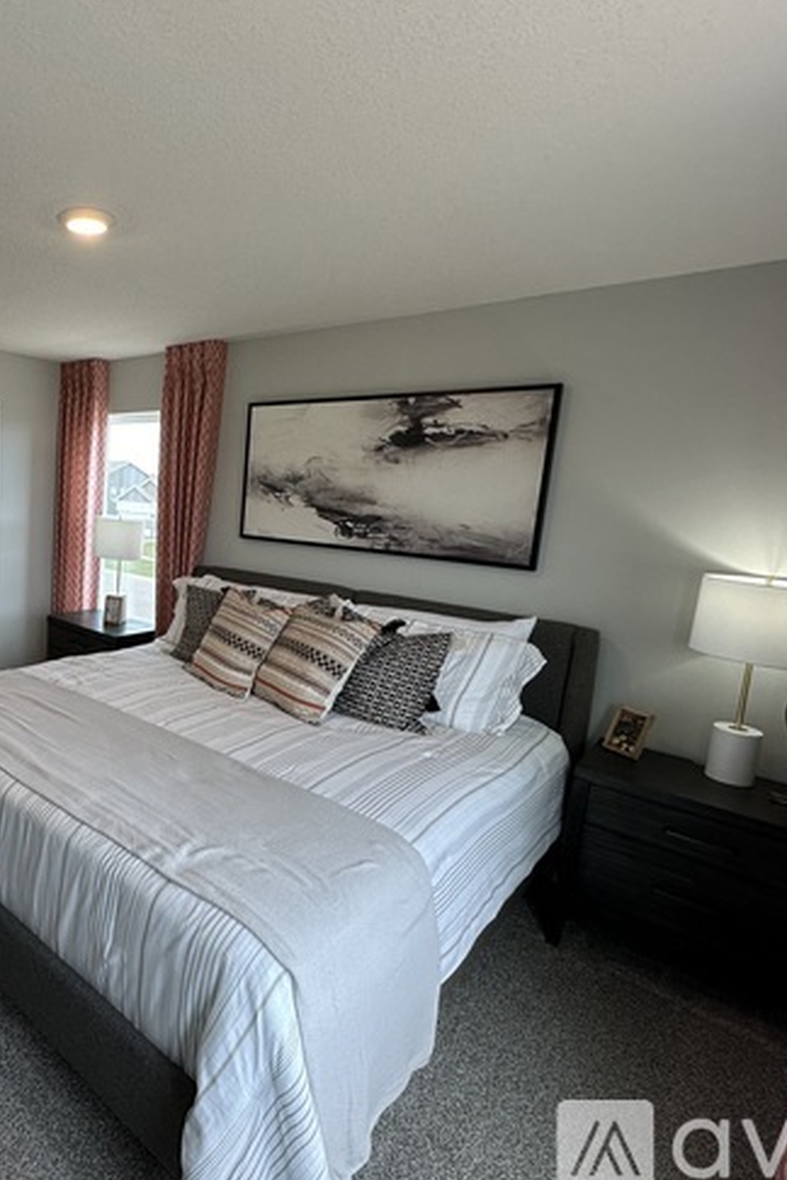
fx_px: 656
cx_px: 140
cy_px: 590
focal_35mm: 20
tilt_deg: -9.7
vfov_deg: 84.0
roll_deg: -2.9
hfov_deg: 56.7
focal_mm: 2.22
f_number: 2.2
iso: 100
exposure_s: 1/120
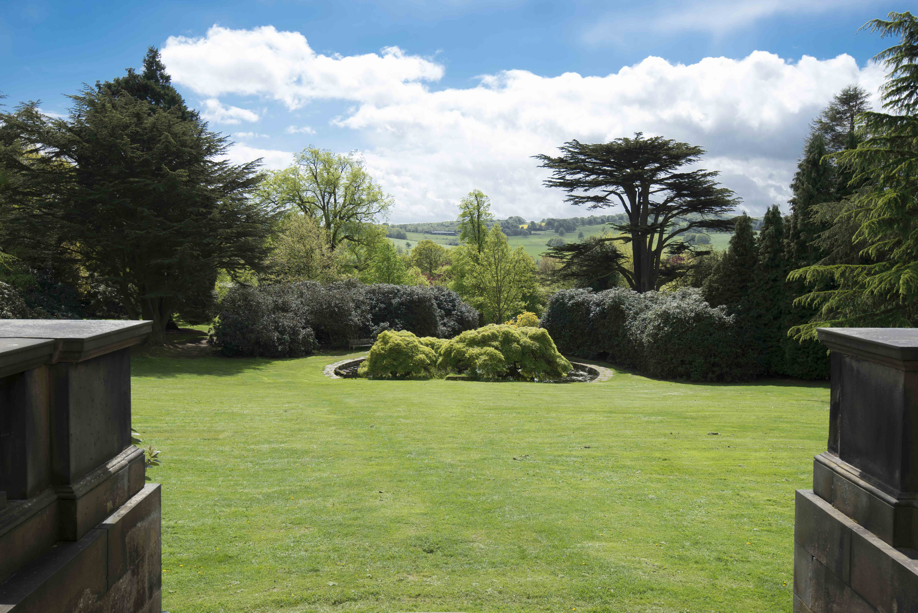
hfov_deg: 58.7
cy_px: 306
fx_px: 816
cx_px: 459
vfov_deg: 41.1
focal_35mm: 32
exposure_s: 1/400
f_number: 8
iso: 200
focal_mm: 32
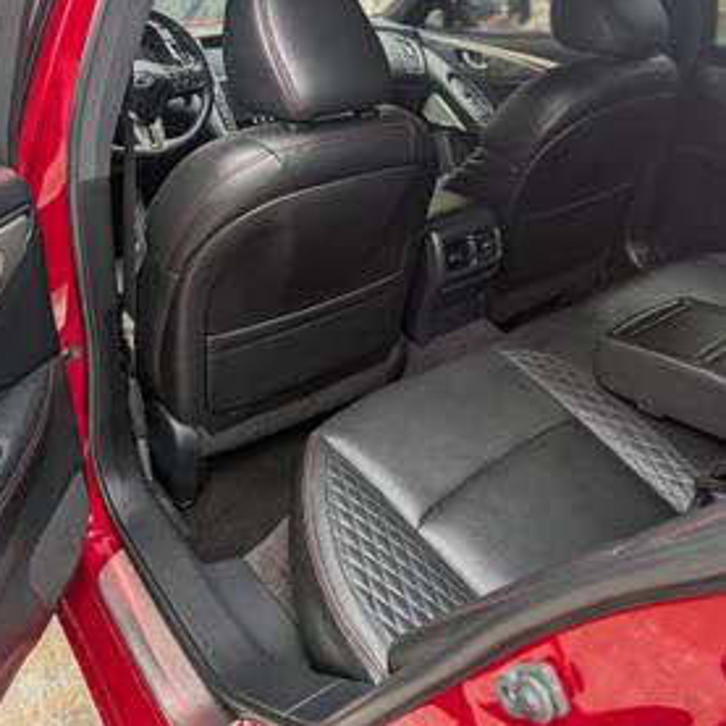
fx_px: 688
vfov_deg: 54.8
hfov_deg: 55.6
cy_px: 259
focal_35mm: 29
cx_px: 356
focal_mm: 4.53
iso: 53
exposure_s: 1/185
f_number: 1.7
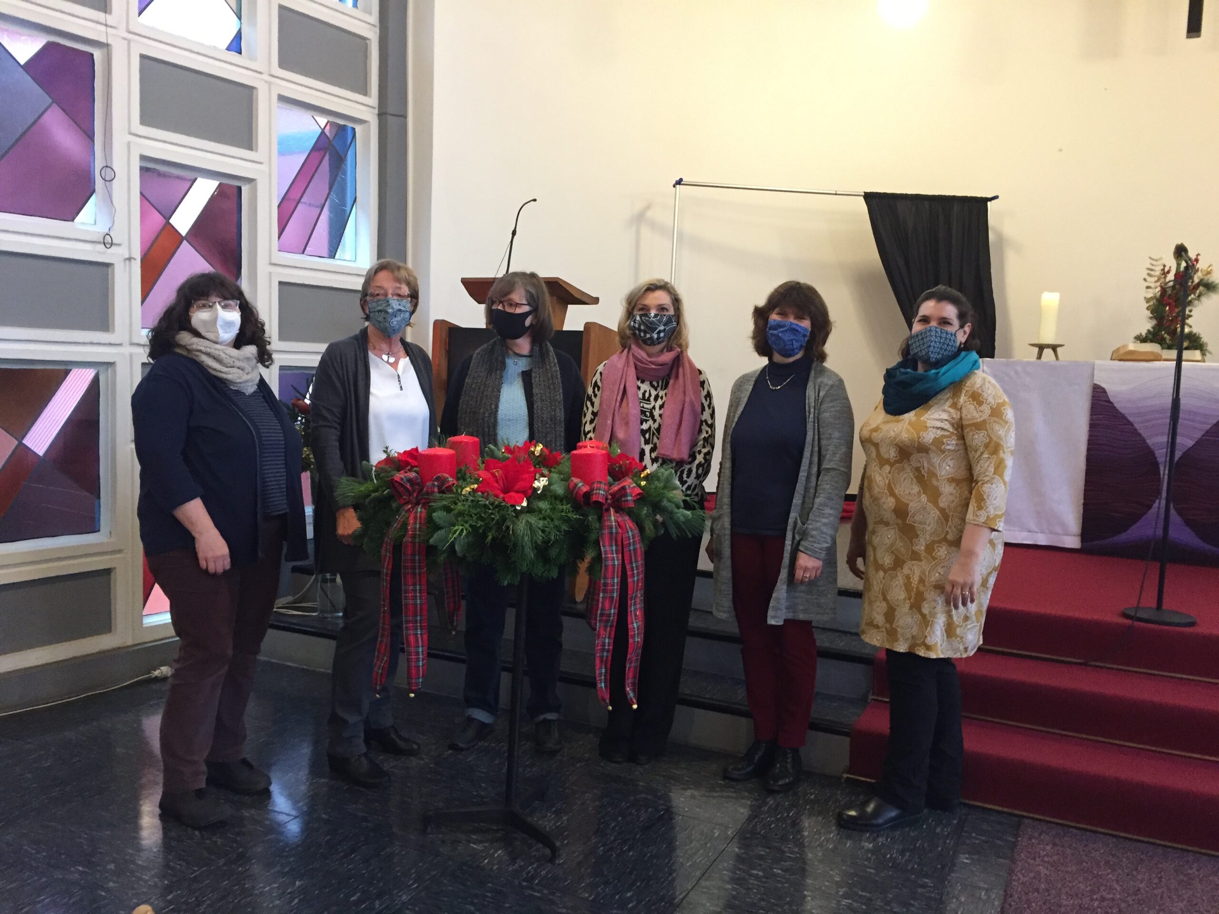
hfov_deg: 61.7
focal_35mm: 29
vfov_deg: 48.2
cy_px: 457
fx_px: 1021
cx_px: 610
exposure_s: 1/33
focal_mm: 4.15
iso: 250
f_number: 2.2
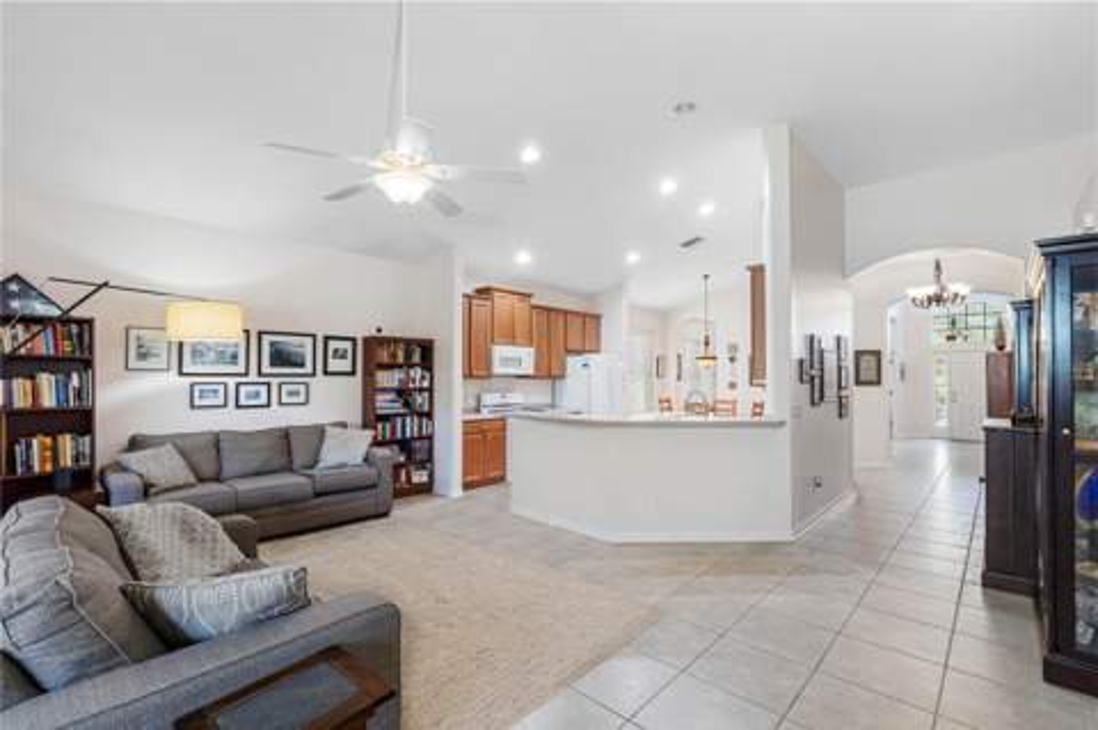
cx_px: 549
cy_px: 365
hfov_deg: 96.8
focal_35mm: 16
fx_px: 487
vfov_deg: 73.6
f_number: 11
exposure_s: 1/60
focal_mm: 16
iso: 1600
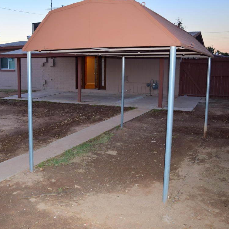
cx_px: 74
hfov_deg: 46.4
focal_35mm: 35
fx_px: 262
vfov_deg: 47.2
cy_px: 114
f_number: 3.5
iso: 160
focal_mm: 18
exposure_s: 1/60
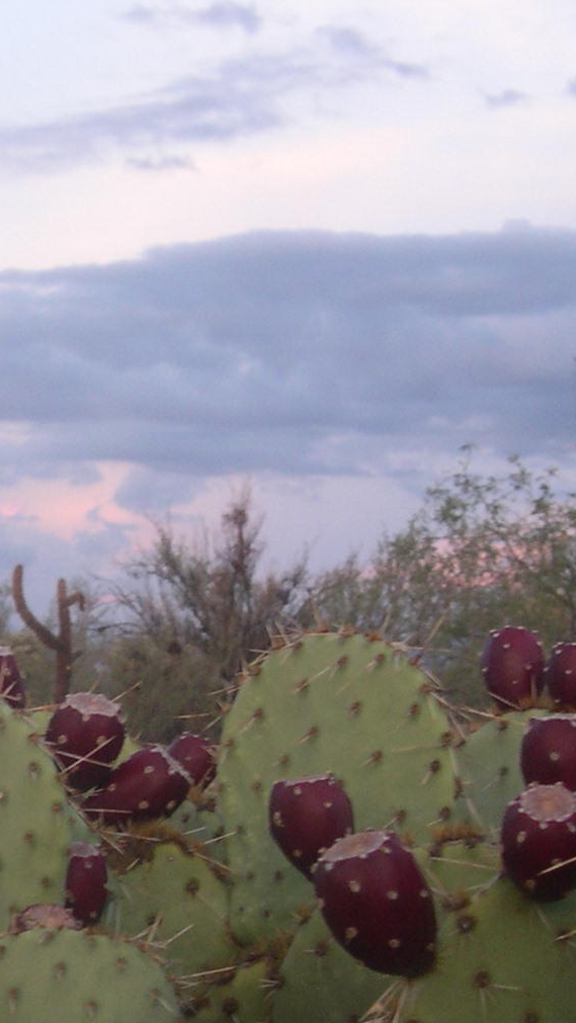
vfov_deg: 22.8
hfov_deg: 12.7
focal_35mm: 93
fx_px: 2524
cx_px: -94
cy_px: 679
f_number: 2.8
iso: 100
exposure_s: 1/33.2
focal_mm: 8
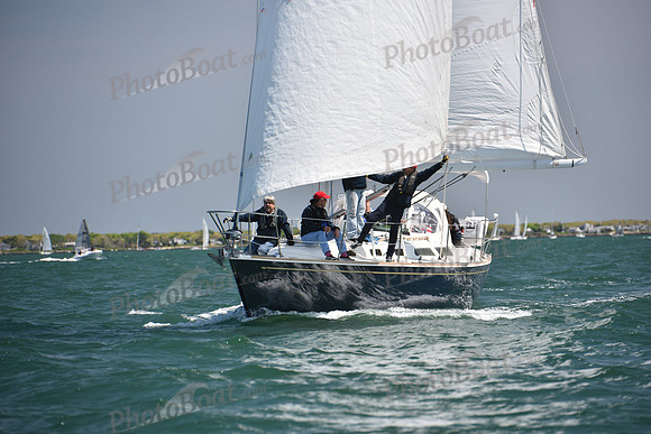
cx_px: 326
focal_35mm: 200
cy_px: 217
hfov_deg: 10.3
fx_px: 3617
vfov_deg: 6.9
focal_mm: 200
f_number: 5
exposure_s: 1/800
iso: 320
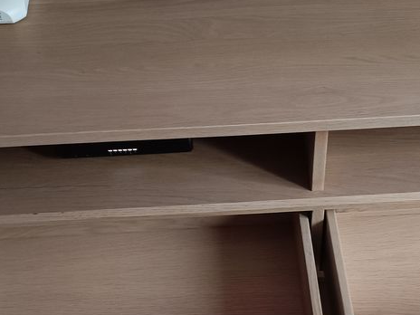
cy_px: 233
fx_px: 679
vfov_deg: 25.8
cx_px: 278
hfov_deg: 34.1
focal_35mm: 56
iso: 909
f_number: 1.5
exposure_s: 1/25
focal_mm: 4.94
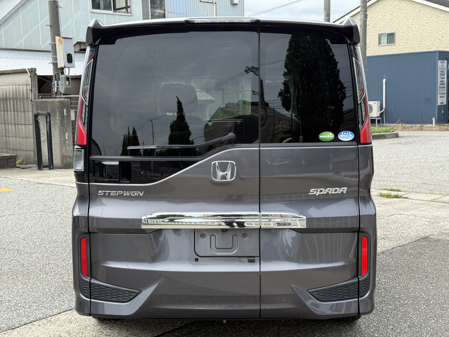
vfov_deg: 30.3
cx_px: 224
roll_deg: +2.0
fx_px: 623
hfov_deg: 39.7
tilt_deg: -6.5
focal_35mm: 48
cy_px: 168
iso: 80
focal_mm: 6.76
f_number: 1.78
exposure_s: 1/1838
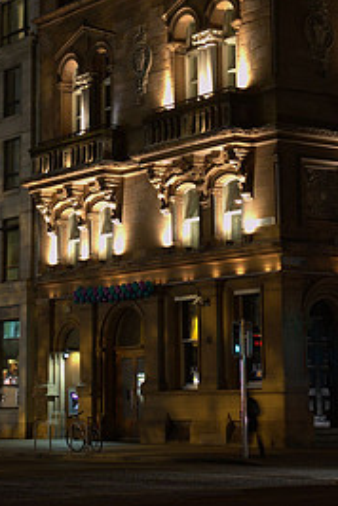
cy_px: 142
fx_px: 1376
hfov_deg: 14.0
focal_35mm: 98
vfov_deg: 20.7
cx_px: 160
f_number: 2.8
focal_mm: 45
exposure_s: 1/5
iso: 2500
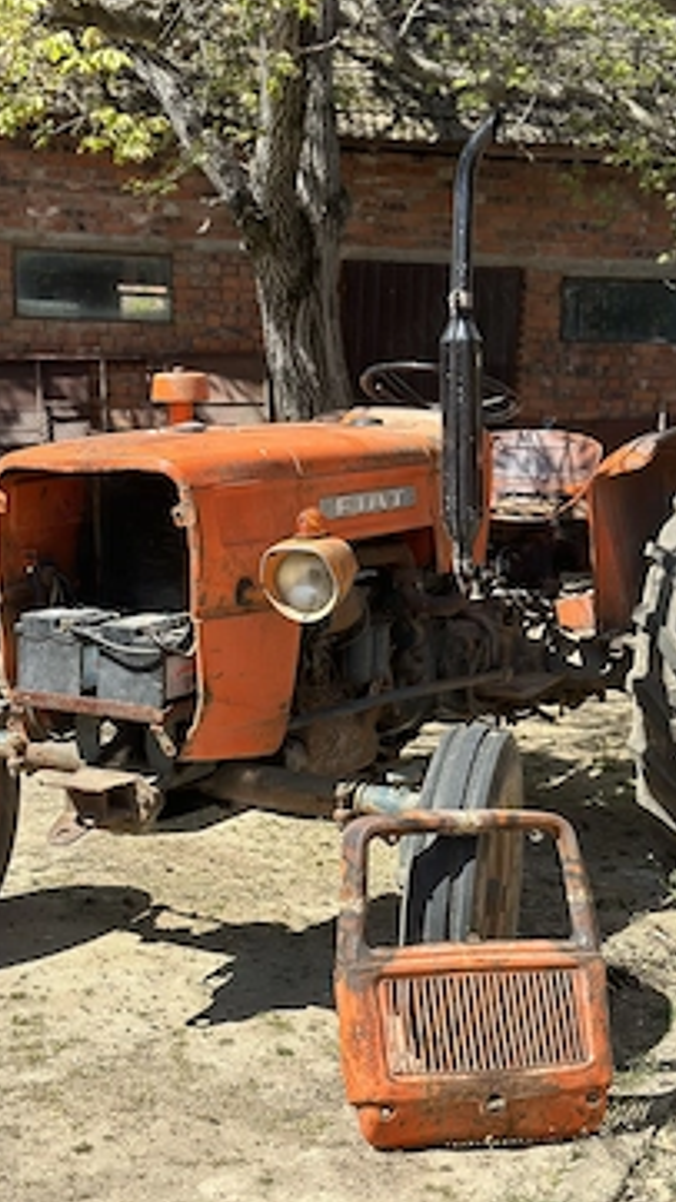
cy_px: 593
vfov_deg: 36.0
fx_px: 1849
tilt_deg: -7.1
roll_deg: -3.5
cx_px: 373
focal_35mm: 58
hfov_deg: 20.7
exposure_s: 1/1953
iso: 80
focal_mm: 6.86
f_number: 1.78
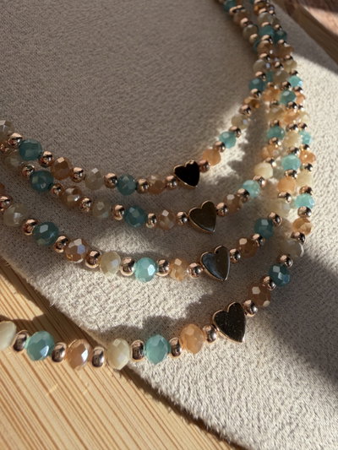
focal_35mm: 24
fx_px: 312
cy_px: 225
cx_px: 169
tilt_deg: -56.2
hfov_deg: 56.8
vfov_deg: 71.6
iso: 25
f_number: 2.2
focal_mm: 2.22
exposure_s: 1/777
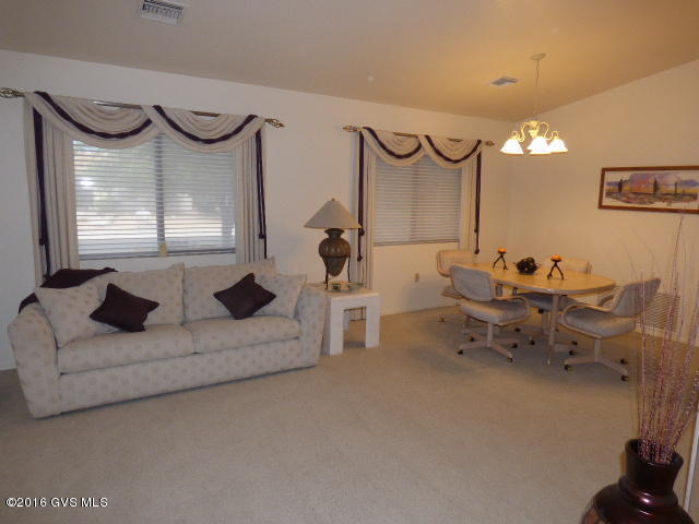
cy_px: 262
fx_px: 444
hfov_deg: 76.4
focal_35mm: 22
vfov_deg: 61.1
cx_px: 350
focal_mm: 3.78
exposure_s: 1/60
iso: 200
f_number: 2.9
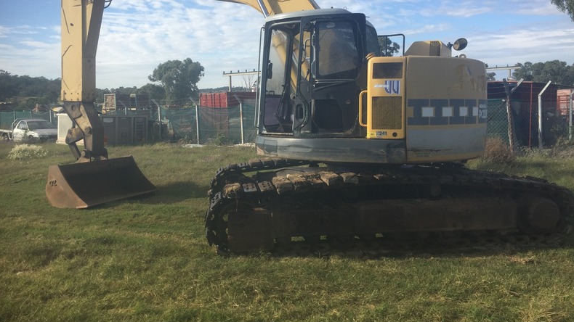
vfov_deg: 36.5
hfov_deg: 61.0
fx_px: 487
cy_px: 125
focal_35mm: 32
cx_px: 284
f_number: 2.2
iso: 32
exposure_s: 1/1276
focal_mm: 4.15
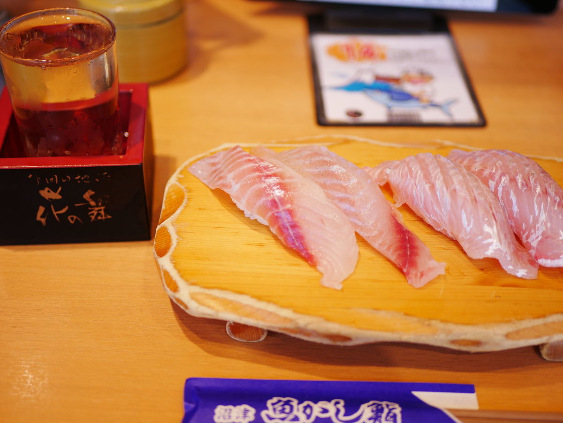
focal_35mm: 50
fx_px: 814
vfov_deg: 29.1
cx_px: 282
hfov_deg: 38.2
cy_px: 212
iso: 200
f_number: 1.7
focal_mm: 25
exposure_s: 1/250
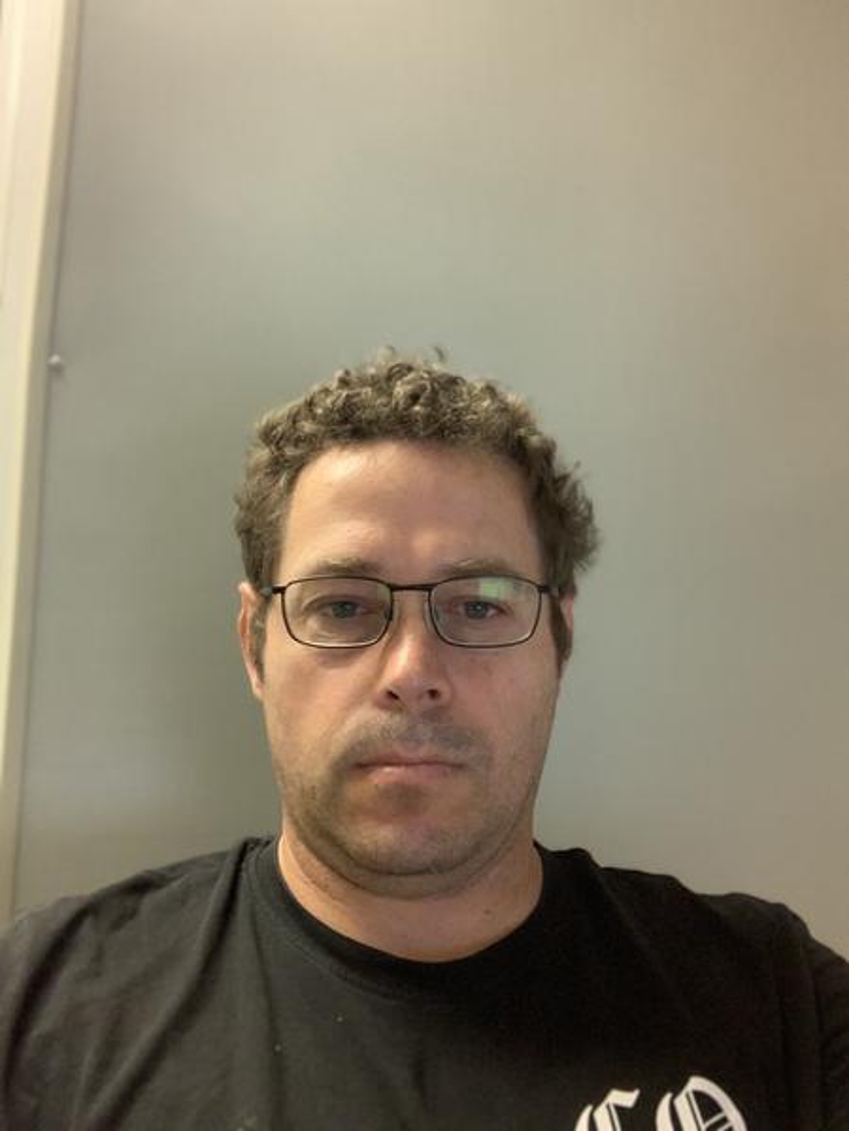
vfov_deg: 56.8
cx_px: 424
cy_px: 566
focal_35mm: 32
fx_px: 1046
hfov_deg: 44.2
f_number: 2.2
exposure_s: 1/25
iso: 400
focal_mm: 2.87
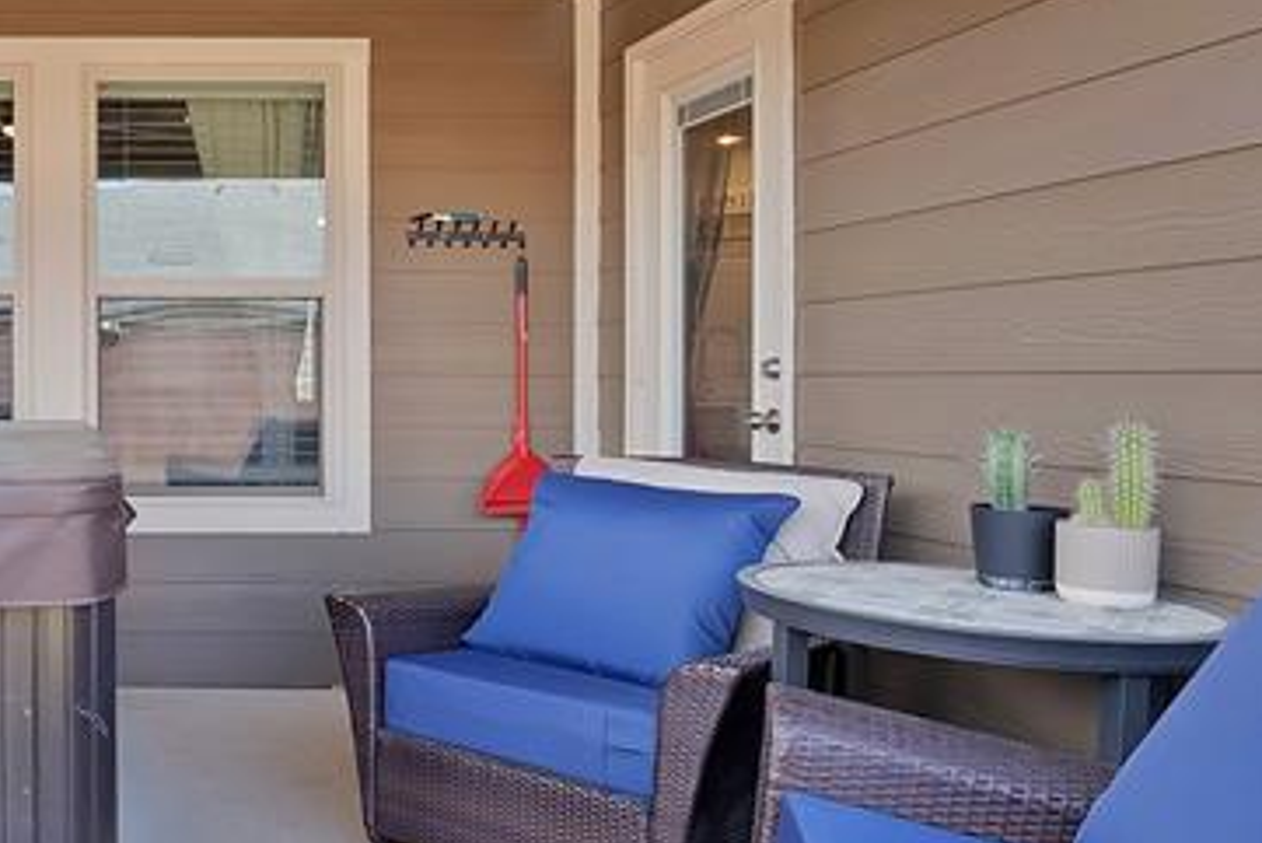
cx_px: 52
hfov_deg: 47.9
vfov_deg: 38.9
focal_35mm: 34
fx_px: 1192
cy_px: 395
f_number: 9
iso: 640
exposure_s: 1/25
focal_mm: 12
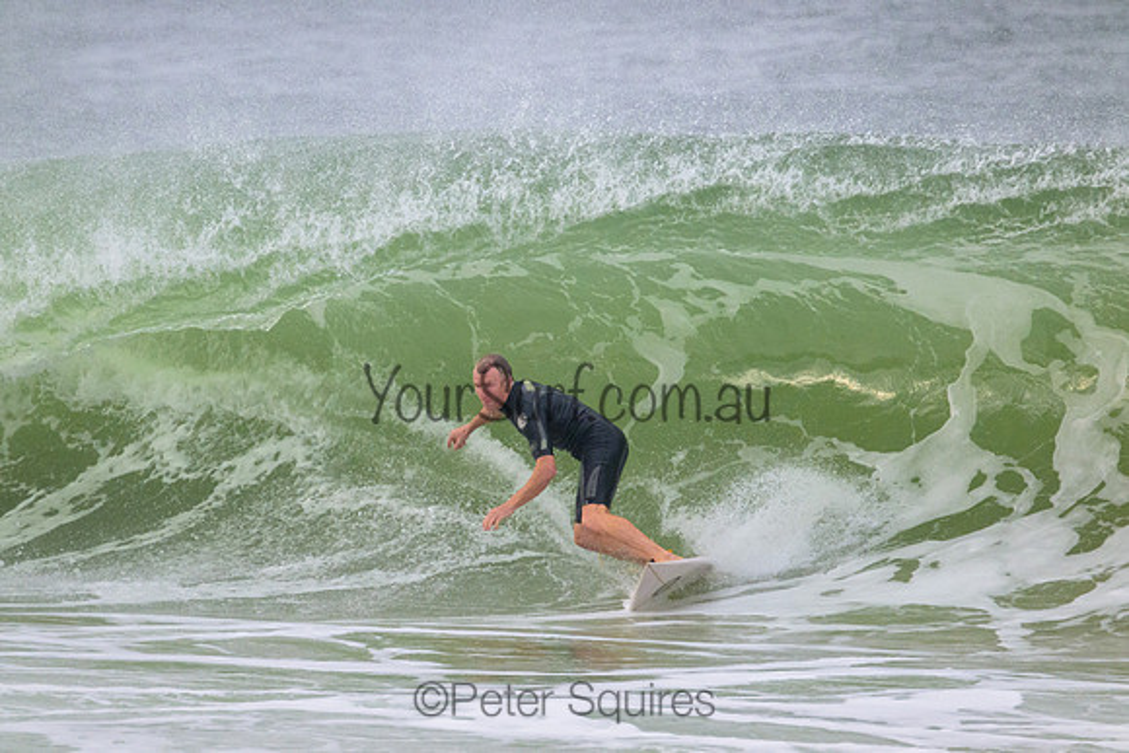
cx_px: 564
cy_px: 376
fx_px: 25094
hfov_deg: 2.6
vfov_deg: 1.7
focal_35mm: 800
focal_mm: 800
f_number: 11
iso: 4000
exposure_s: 1/2000
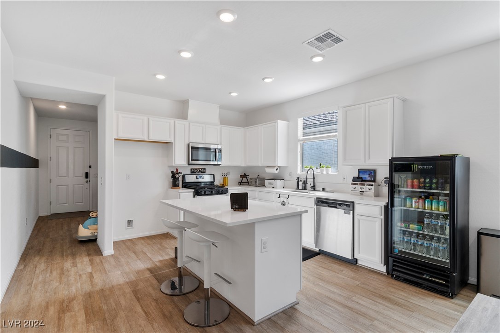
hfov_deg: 93.3
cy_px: 166
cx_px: 250
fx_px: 236
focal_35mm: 17
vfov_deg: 70.4
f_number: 8
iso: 400
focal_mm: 17
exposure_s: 1/40
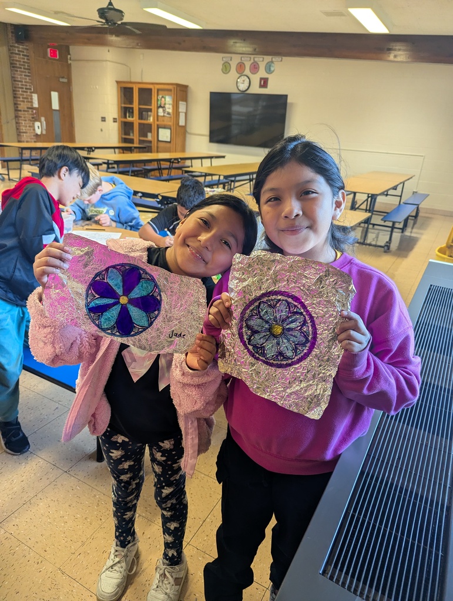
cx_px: 226
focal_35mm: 24
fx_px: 418
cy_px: 300
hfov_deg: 56.9
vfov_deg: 71.5
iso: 392
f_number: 1.85
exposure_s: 1/120
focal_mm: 6.81
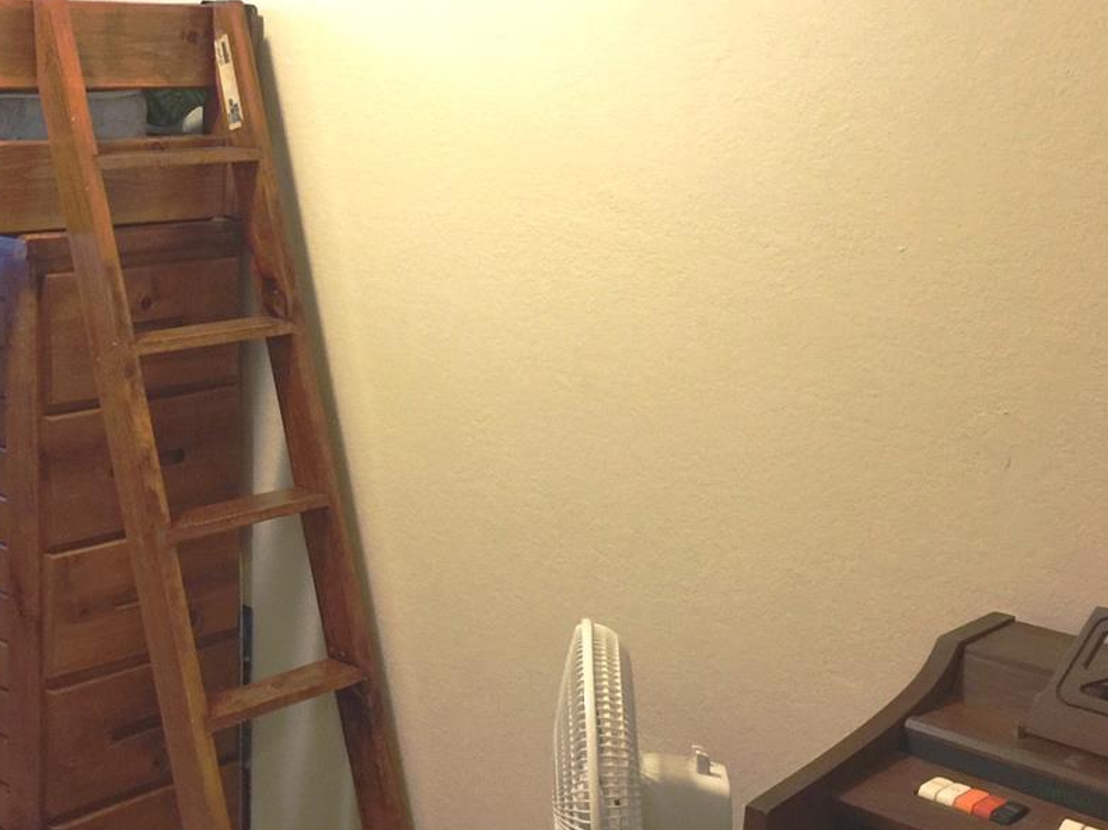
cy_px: 306
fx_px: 1760
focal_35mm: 55
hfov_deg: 34.8
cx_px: 426
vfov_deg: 26.5
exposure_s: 1/15
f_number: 2.2
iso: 80
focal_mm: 4.15
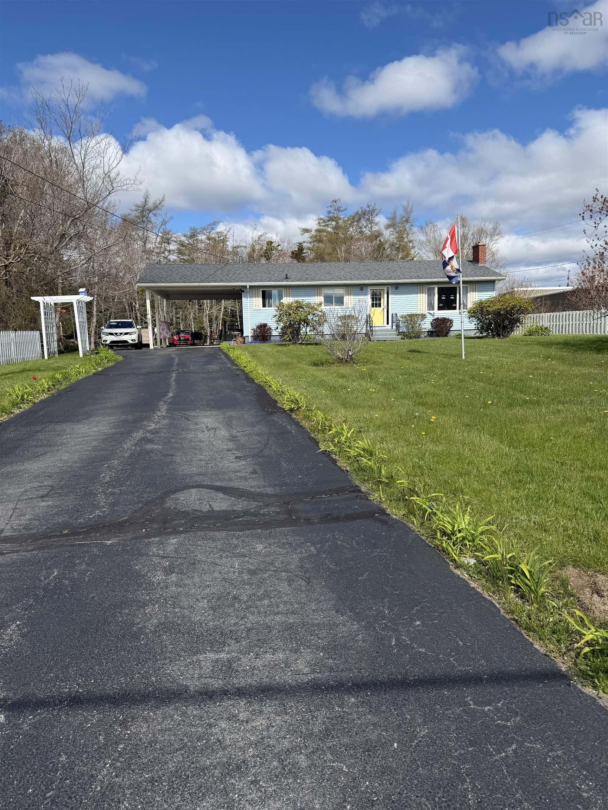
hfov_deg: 56.8
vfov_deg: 71.6
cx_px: 304
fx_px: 562
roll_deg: +1.2
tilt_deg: -7.5
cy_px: 405
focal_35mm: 24
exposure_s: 1/5319
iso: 80
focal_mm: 6.76
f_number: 1.78
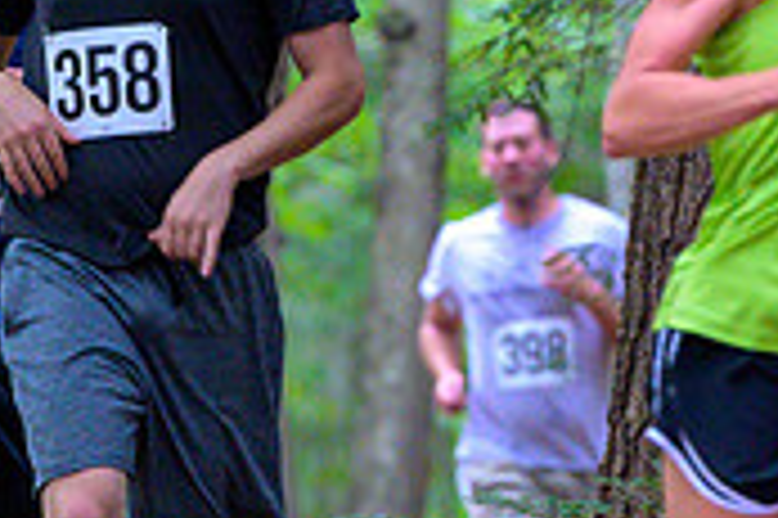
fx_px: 14142
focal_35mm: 655
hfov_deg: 3.2
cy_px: 122
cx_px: 328
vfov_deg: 2.1
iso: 8000
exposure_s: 1/200
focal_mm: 195
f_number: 4
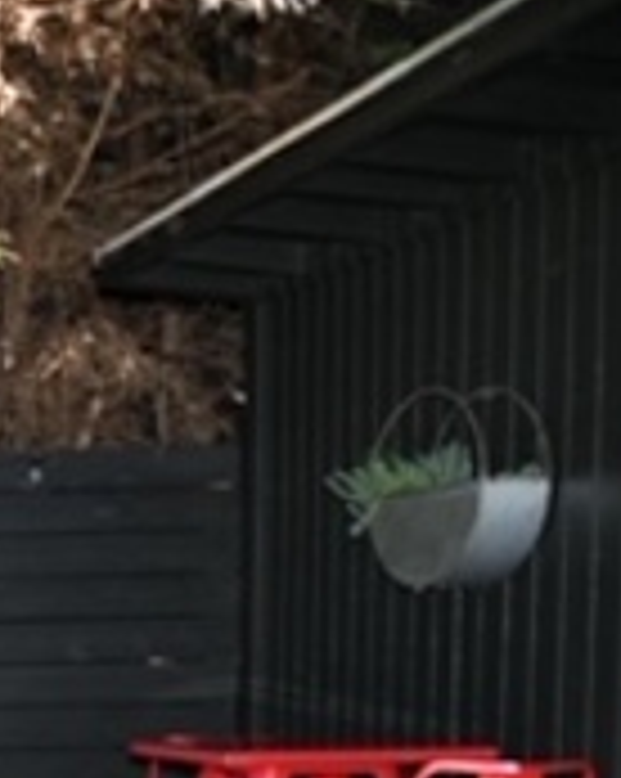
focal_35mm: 69
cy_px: 720
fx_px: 1588
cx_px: -868
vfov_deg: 26.5
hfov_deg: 14.5
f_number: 2.8
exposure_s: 1/160
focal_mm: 17
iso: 64
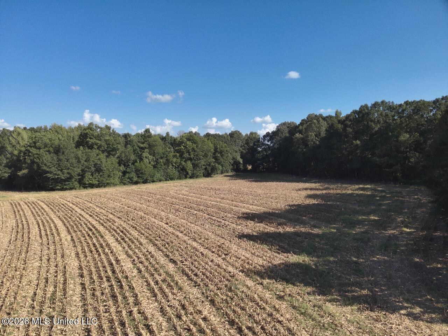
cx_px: 224
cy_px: 168
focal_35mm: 24
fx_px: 311
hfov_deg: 71.6
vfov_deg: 56.8
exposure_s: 1/800
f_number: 2.8
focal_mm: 4.4
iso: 100
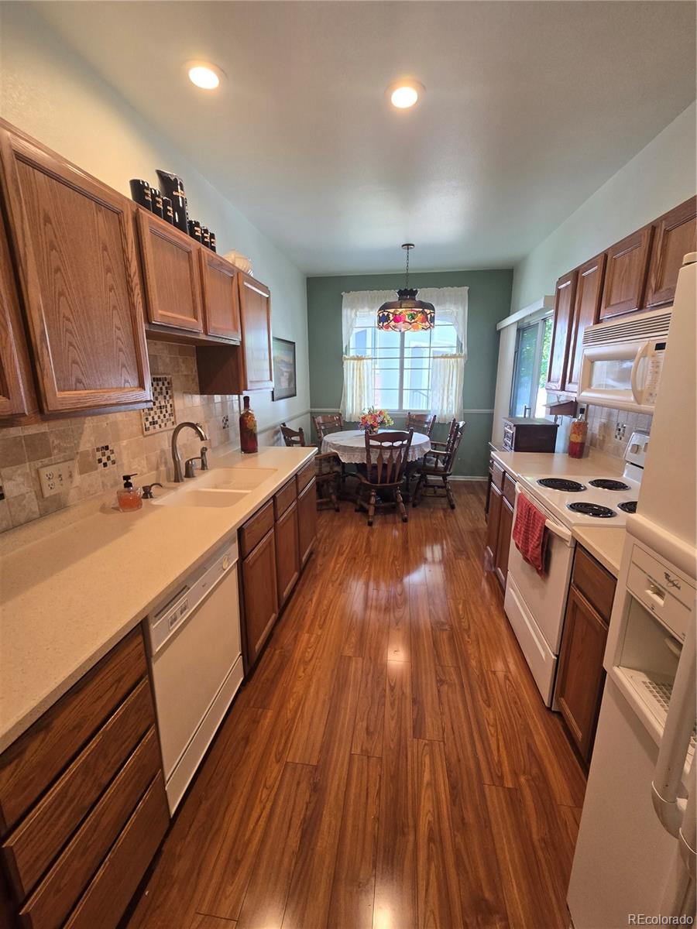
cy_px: 464
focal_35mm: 13
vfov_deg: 106.2
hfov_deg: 89.9
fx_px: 349
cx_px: 348
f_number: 2.2
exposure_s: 1/60
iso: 160
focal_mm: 2.2
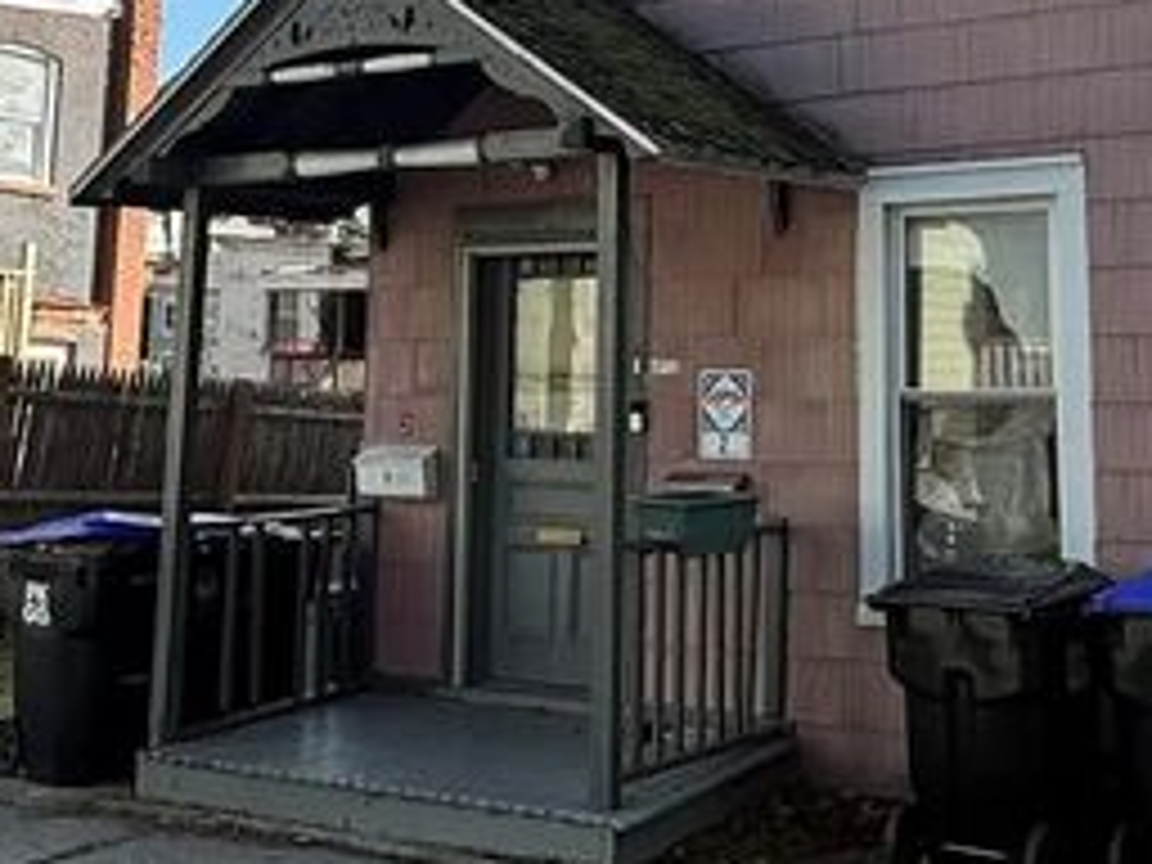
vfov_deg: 25.5
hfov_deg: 34.2
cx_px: 688
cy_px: 122
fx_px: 1864
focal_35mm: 56
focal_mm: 2.22
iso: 50
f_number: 2.2
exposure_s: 1/726
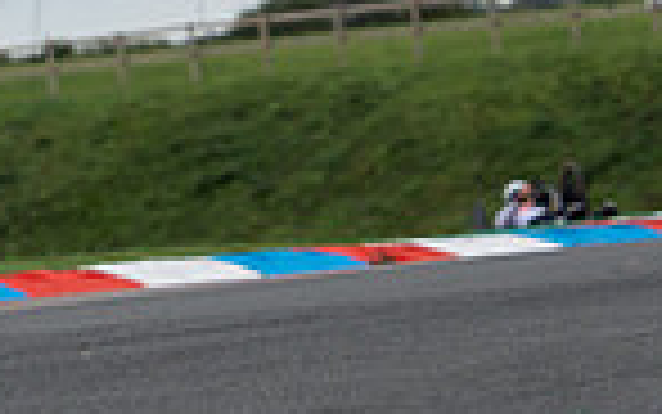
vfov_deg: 3.2
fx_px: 7382
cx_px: -260
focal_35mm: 409
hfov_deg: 5.1
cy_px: 203
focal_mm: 62
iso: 100
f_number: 3.5
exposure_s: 1/1000
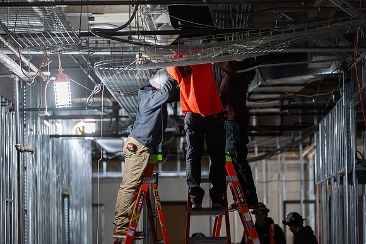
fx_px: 1930
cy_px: 122
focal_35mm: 190
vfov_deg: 7.2
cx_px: 183
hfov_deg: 10.8
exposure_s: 1/400
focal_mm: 190
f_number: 3.5
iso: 2500
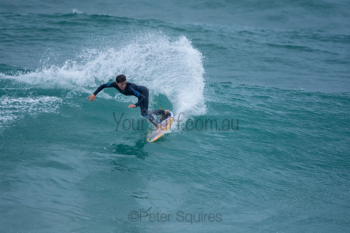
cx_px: 175
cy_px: 116
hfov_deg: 2.9
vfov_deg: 1.9
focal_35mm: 720
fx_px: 7001
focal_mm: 480
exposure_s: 1/500
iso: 360
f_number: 5.6
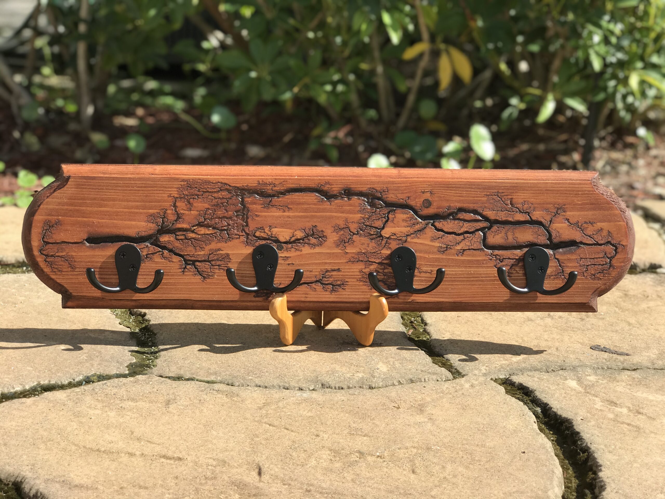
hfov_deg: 33.8
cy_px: 250
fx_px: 1095
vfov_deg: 25.7
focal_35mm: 57
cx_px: 332
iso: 20
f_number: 2.8
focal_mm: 6.6
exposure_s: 1/491
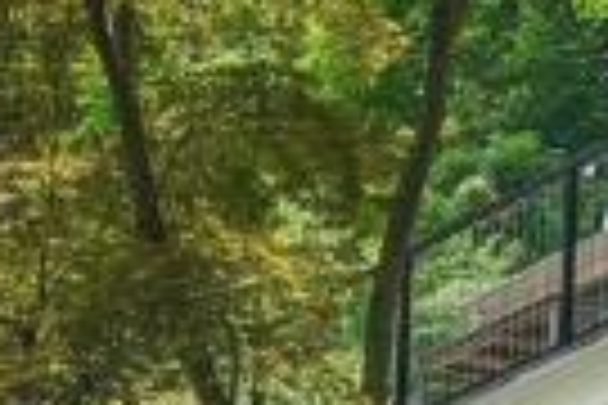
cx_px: 1261
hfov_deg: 7.7
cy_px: 274
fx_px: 4323
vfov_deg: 5.4
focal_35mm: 256
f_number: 8
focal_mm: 32
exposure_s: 1/50
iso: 100
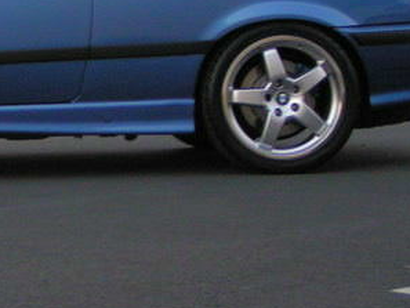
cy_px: 66
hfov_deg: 14.6
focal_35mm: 132
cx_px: -26
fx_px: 1564
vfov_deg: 11.2
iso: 200
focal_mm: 7.6
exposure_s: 1/40
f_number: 2.8
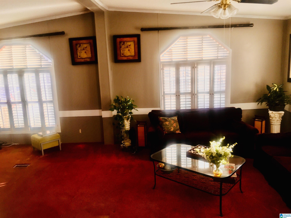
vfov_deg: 48.2
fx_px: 244
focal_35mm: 29
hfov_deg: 61.7
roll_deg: +2.2
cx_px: 146
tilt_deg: -8.8
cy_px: 109
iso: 32
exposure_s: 1/60
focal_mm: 4.15
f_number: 2.2
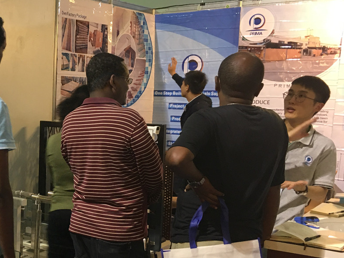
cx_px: -4
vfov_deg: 24.7
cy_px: 167
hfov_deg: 30.3
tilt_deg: -5.7
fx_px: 586
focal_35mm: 59
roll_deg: -1.9
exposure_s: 1/17
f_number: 2.2
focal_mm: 4.15
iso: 64
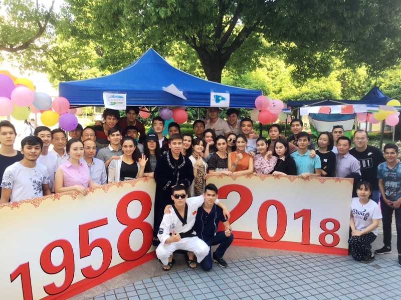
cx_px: 200
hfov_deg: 61.7
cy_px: 150
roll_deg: -0.5
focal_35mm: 29
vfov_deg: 48.2
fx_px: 336
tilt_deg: -4.6
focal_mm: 4.15
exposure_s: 1/100
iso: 25
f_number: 2.2
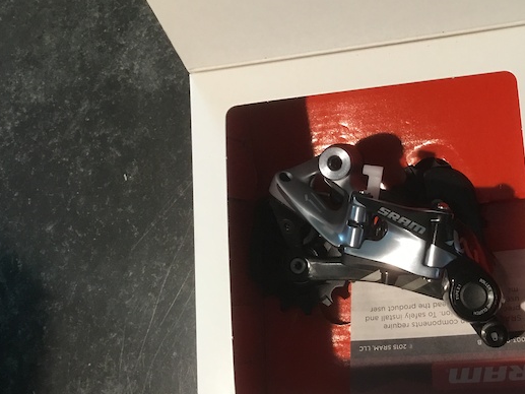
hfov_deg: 39.0
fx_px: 728
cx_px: 367
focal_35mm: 48
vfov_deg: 30.1
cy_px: 138
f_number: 2.4
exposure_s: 1/30
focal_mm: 3.3
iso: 100
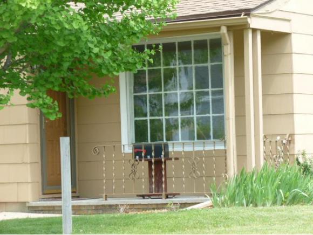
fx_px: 1457
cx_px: 156
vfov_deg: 9.2
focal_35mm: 161
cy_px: 118
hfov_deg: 12.3
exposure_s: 1/100
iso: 200
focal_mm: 28.7
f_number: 5.3
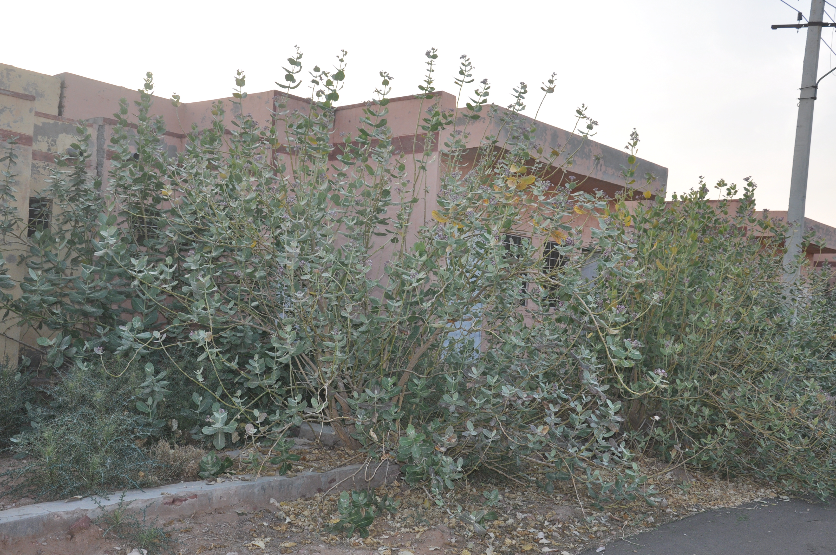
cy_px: 278
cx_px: 418
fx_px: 870
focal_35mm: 38
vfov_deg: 35.4
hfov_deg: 51.3
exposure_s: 1/200
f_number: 8
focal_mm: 25
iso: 400
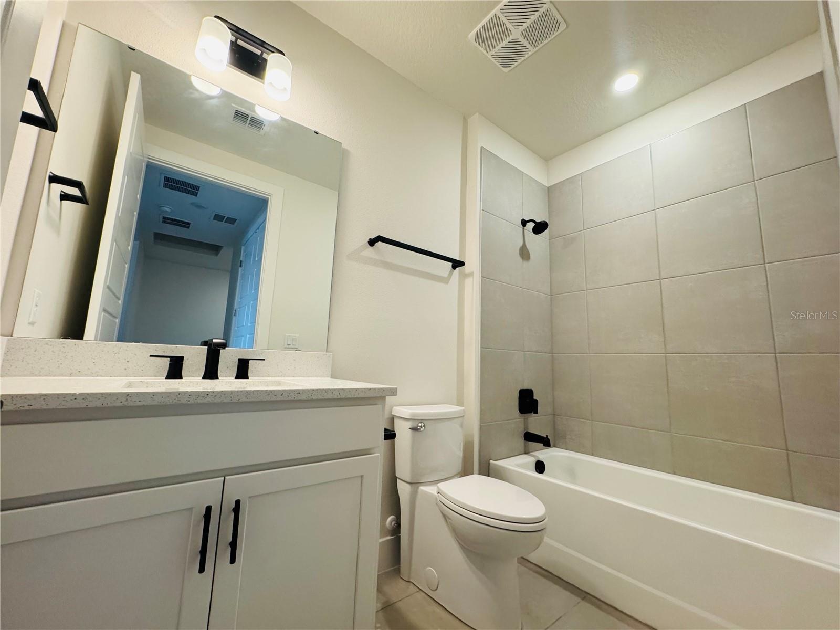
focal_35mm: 14
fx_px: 340
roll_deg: -2.0
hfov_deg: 102.1
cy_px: 315
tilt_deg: +8.2
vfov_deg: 85.7
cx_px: 420
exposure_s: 1/120
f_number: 2.2
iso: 250
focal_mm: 2.22
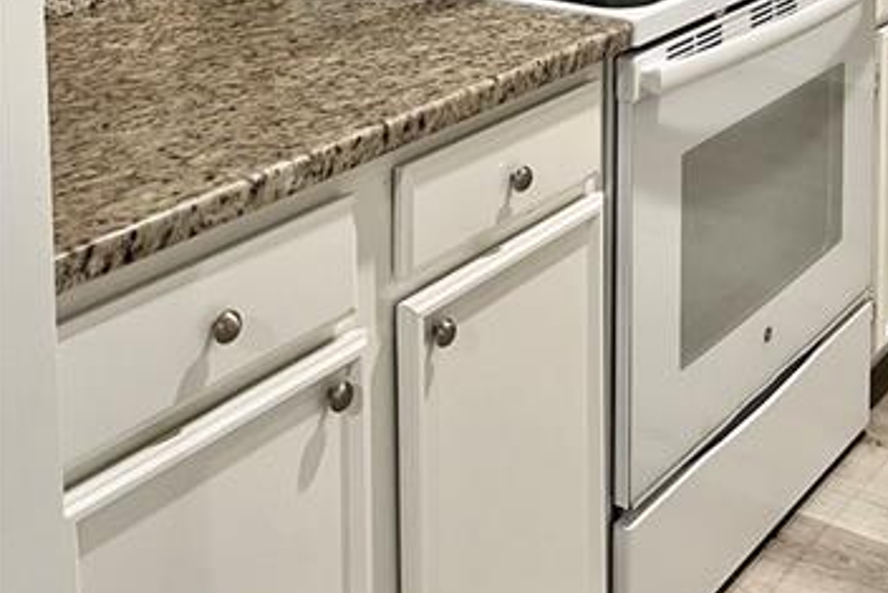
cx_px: 722
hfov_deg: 32.9
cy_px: -220
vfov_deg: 20.6
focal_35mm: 59
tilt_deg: -5.5
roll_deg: -0.3
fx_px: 1456
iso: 100
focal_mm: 5.7
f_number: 1.5
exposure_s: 1/60
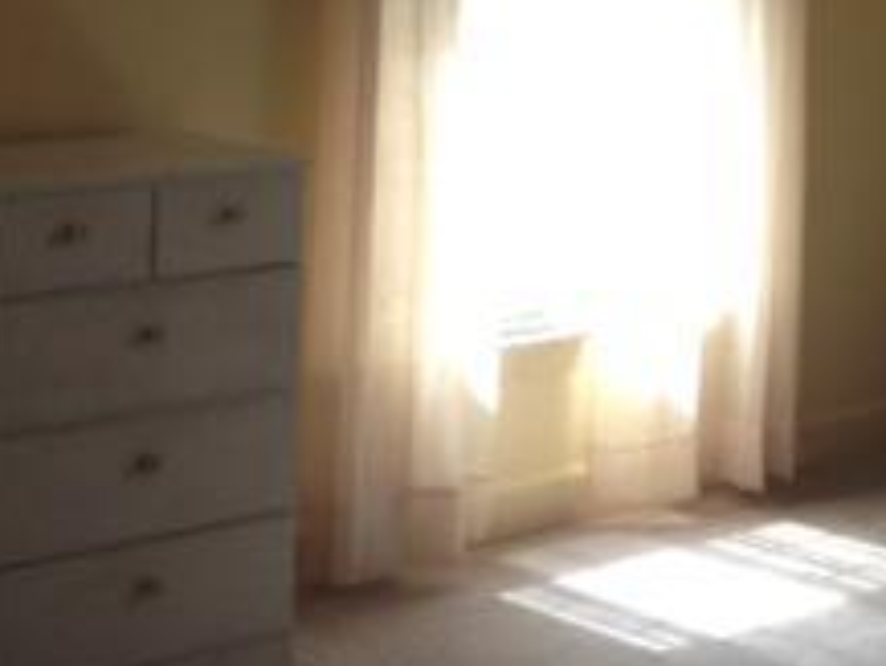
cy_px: -37
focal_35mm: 103
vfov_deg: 14.1
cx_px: 902
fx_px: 2638
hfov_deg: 18.5
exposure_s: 1/40
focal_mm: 4.28
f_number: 2.4
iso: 64
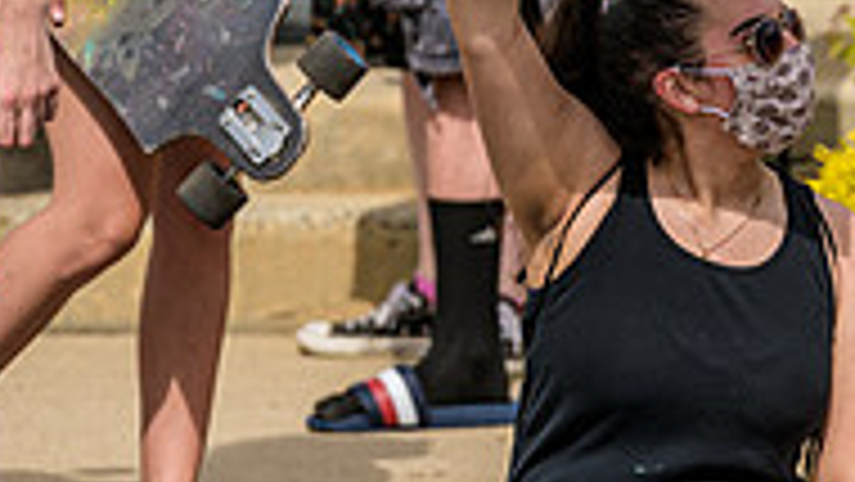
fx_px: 14491
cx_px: 630
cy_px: 20
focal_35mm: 639
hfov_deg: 3.4
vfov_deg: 1.9
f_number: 4
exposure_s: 1/4000
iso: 200
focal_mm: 200
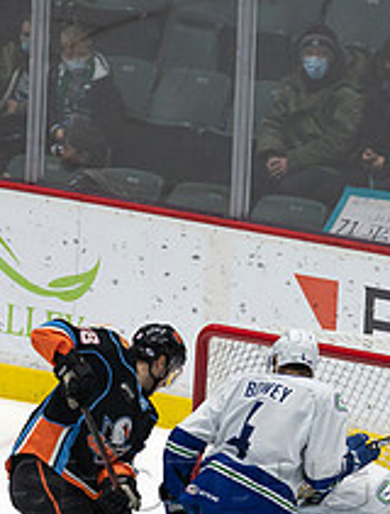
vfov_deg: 2.6
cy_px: 389
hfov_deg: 2.0
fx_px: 11233
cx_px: 174
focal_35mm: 753
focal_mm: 200
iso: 1250
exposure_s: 1/800
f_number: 4
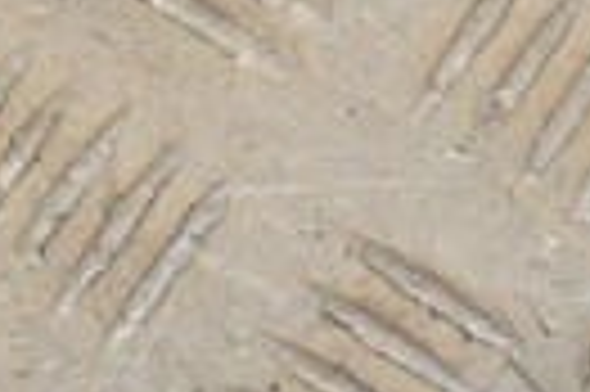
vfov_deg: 4.7
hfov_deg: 7.1
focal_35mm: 289
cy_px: -415
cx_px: 567
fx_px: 4730
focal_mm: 42
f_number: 9
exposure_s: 1/200
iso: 800
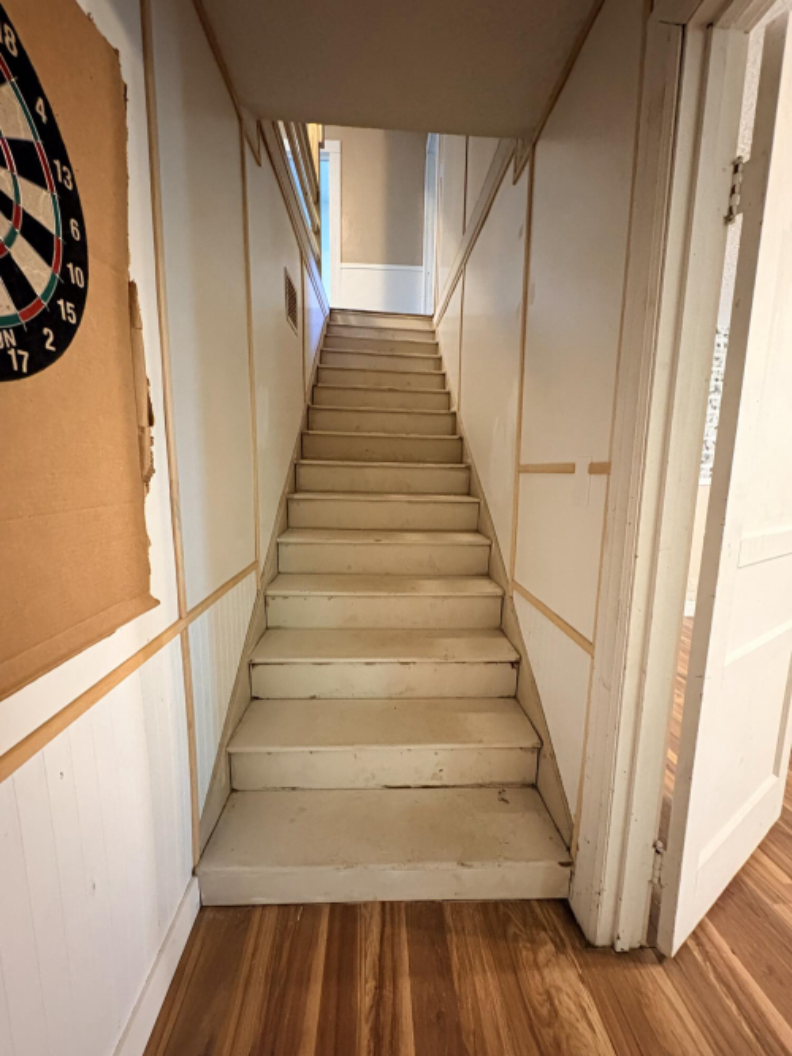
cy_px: 528
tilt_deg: -7.1
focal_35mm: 14
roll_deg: -0.7
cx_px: 396
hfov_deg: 85.7
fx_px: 427
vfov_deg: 102.1
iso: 1250
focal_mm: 2.22
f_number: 2.2
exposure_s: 1/30
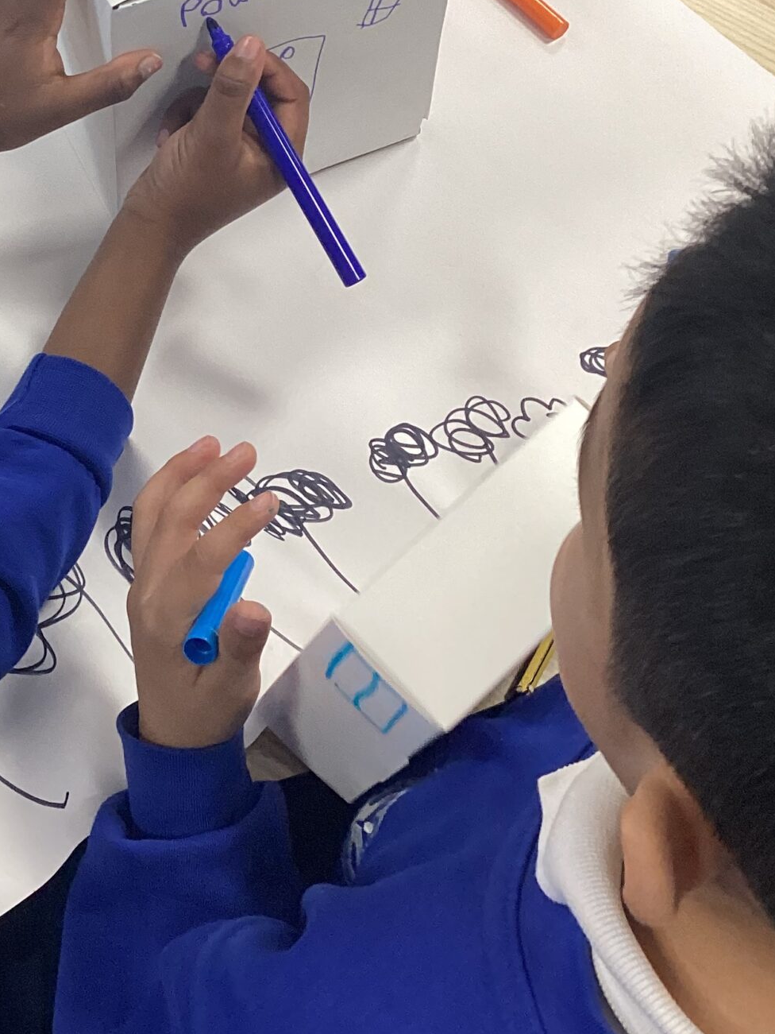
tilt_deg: -55.7
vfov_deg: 31.3
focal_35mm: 61
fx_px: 1821
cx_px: 87
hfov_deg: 23.4
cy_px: 298
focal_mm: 3.3
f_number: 2.4
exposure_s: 1/50
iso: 80
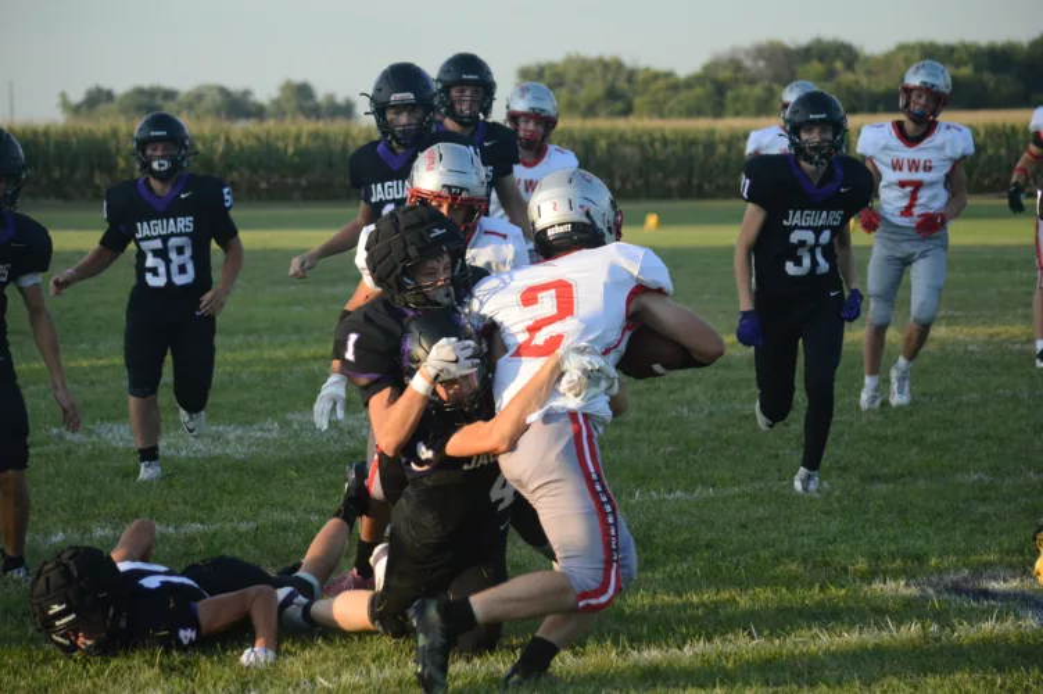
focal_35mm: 150
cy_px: 347
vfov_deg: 9.1
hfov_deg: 13.7
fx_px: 4342
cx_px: 522
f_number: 4.8
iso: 1600
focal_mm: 100
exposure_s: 1/2500
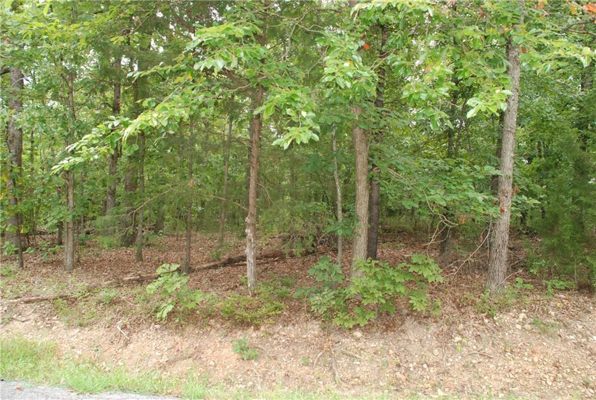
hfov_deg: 67.3
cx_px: 298
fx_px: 448
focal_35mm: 27
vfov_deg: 48.1
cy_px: 200
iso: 1000
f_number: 5
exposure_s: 1/100
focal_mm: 18
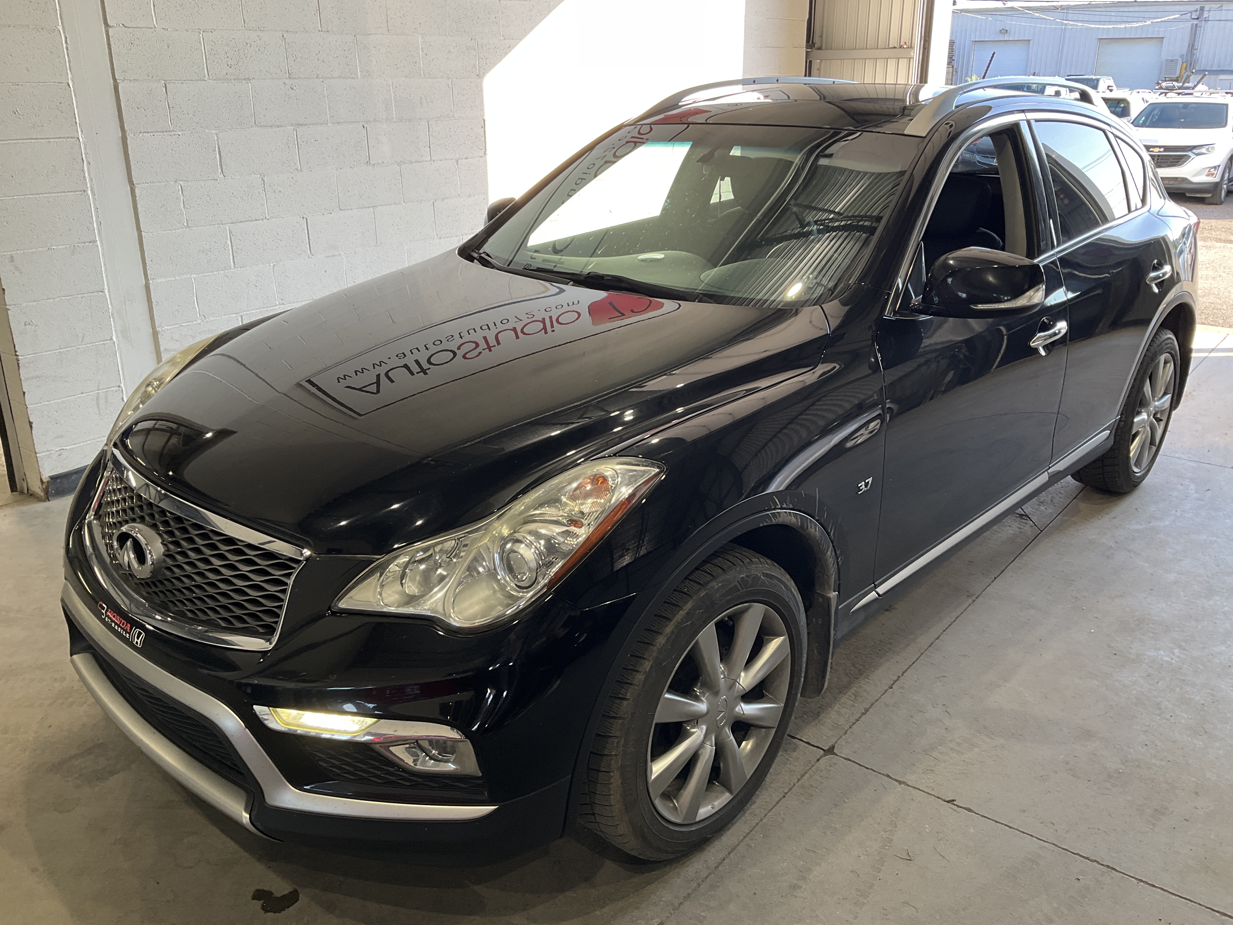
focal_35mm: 29
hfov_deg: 61.7
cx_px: 616
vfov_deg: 48.2
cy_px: 462
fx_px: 1033
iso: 32
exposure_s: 1/122
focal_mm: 3
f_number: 1.8
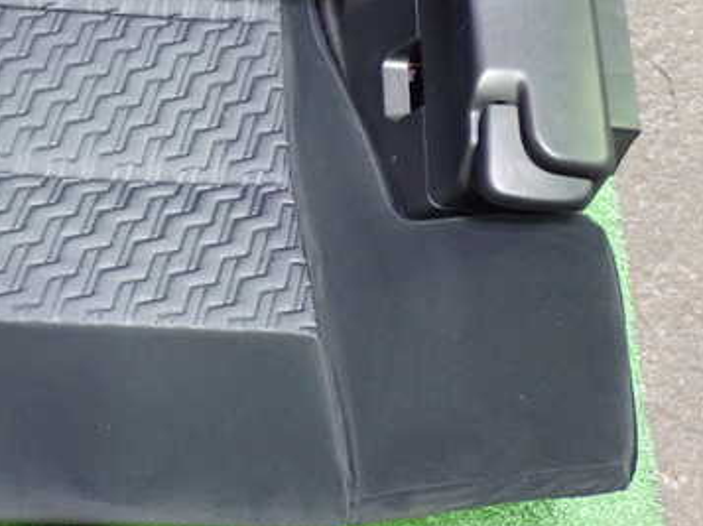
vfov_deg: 21.3
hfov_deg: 27.6
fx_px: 1400
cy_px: 236
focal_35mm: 69
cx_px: 134
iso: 800
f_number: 2.8
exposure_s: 1/25
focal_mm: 7.31
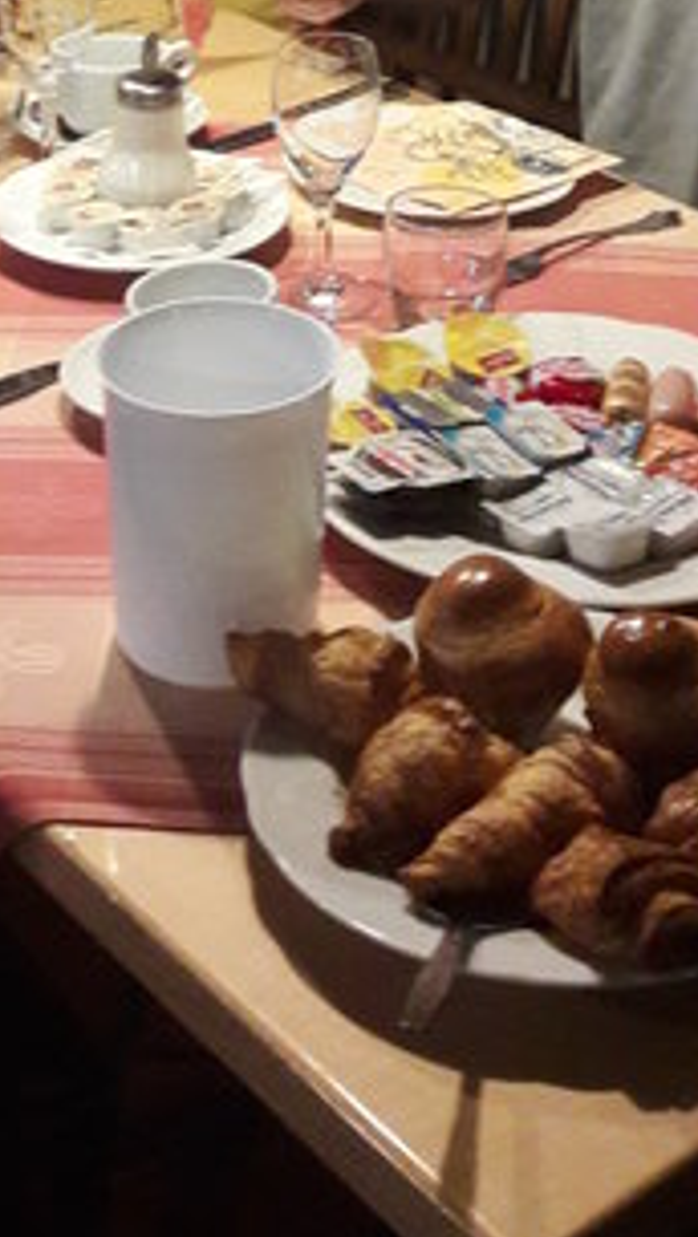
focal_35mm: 70
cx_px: 371
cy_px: -101
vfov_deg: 27.7
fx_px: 2299
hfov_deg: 17.3
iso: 320
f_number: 1.9
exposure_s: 1/17
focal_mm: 3.7
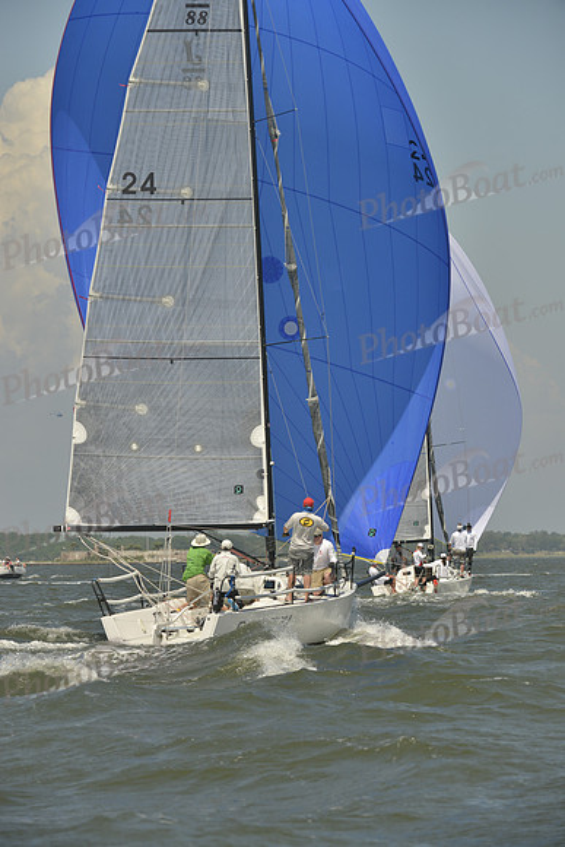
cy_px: 424
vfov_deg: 10.3
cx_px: 282
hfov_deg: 6.9
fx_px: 4705
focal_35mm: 200
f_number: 9
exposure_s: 1/1250
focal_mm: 200
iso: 280
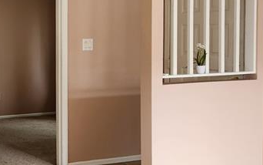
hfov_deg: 26.2
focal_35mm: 73
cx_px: -21
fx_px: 523
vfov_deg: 17.8
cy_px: 54
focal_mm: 5.4
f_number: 1.8
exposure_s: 1/120
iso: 160
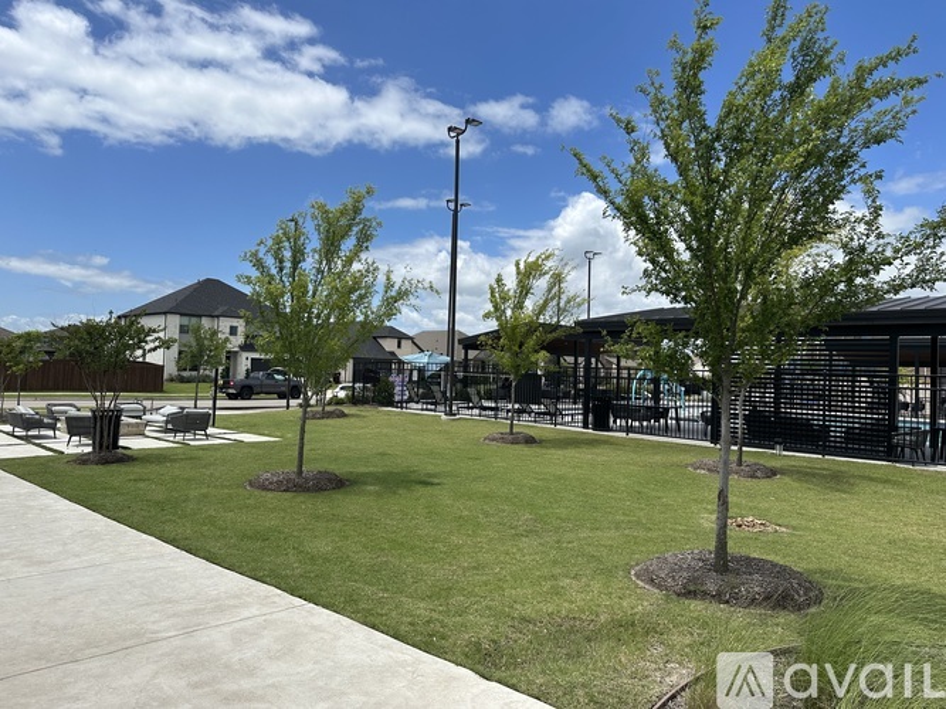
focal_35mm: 24
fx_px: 656
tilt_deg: +2.9
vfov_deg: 56.8
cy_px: 354
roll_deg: -2.3
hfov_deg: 71.6
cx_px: 473
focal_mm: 6.86
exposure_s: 1/7042
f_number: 1.78
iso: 80
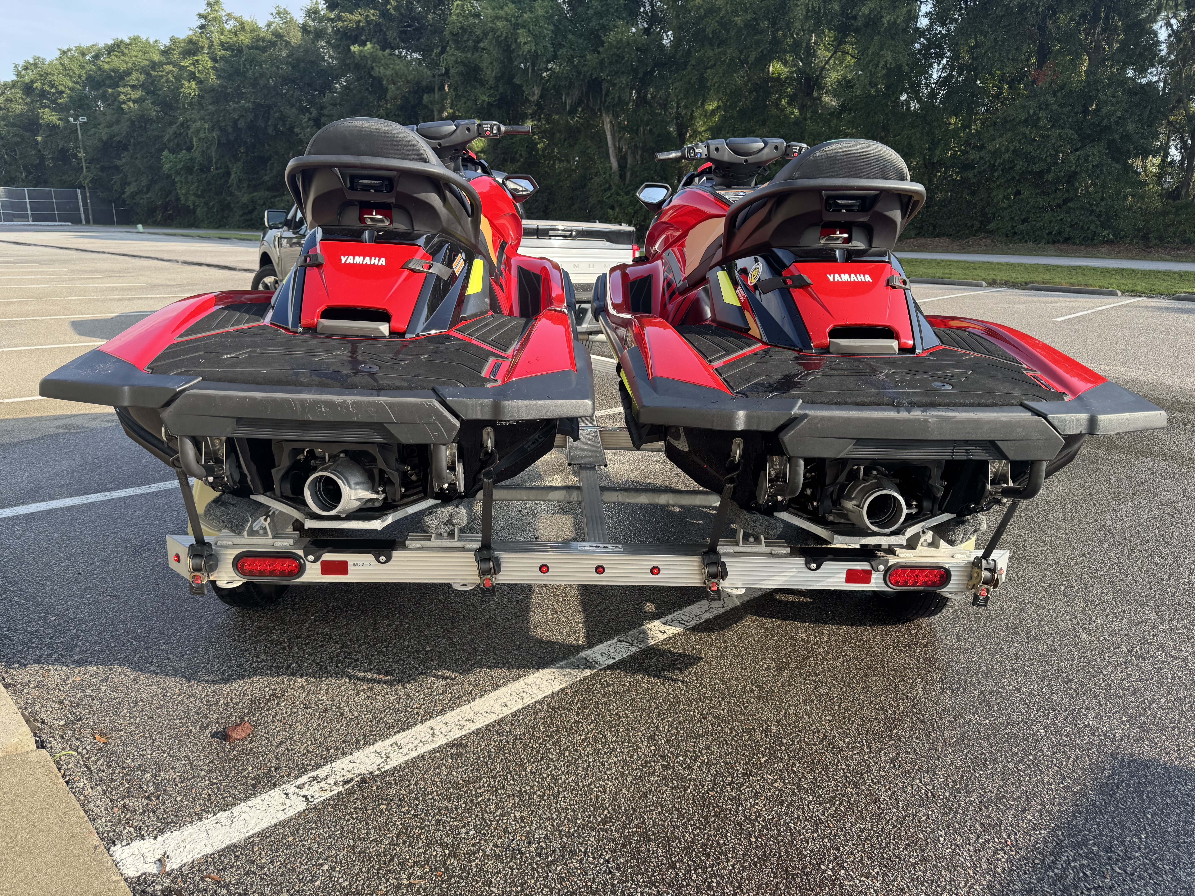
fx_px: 829
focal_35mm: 24
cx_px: 598
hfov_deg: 71.6
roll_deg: -2.3
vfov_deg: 56.8
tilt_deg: -16.1
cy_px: 448
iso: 80
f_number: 1.78
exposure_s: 1/1026
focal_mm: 6.76
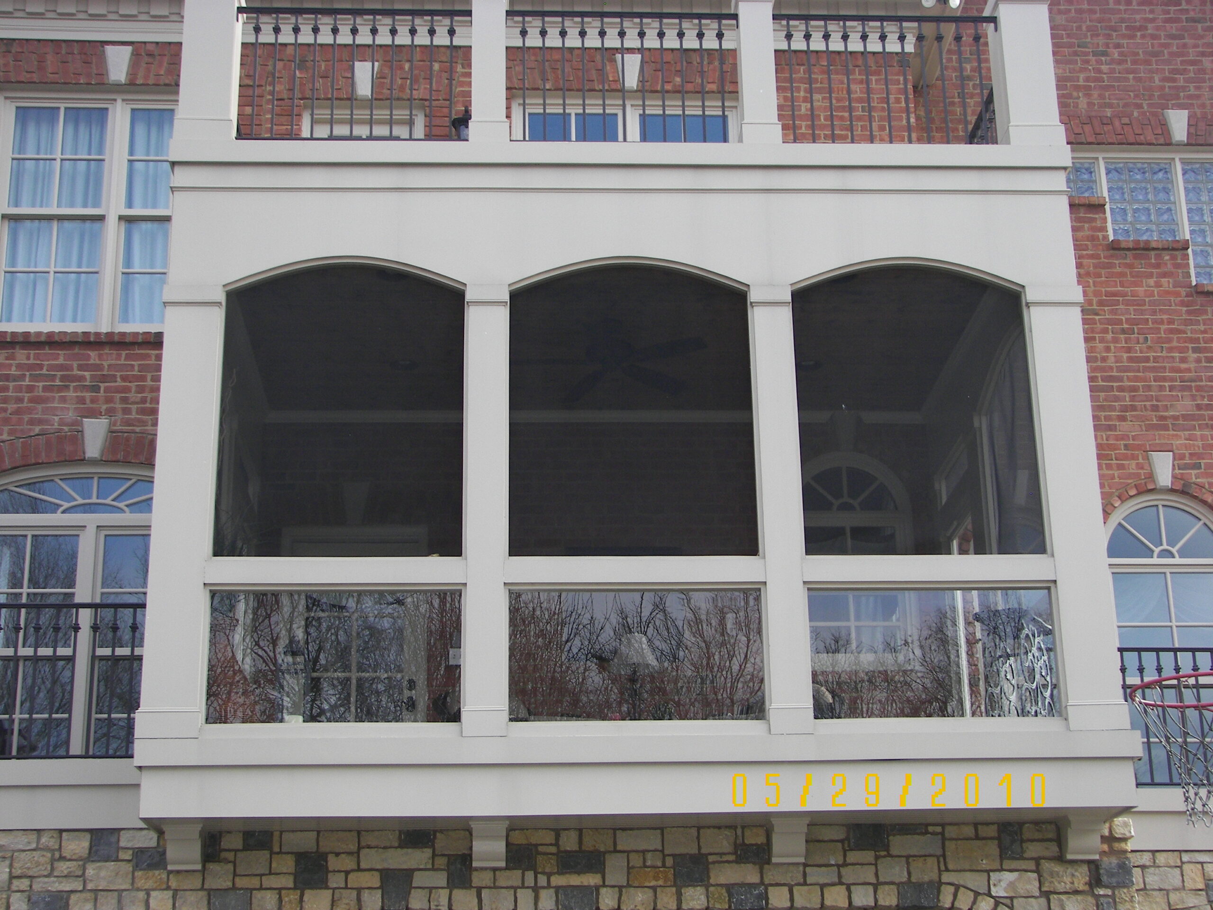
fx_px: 1997
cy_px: 455
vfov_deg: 25.7
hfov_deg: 33.8
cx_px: 606
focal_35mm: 57
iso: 64
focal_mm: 9.4
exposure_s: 1/320
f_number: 2.8
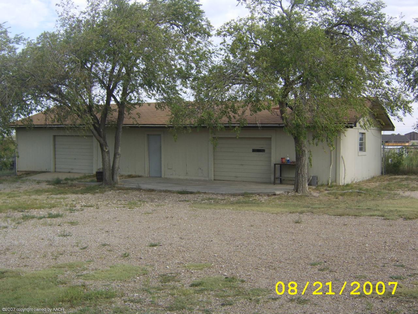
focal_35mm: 38
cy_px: 157
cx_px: 209
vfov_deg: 37.7
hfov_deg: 49.0
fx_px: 459
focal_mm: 9.86
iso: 71
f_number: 5.6
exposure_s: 1/148
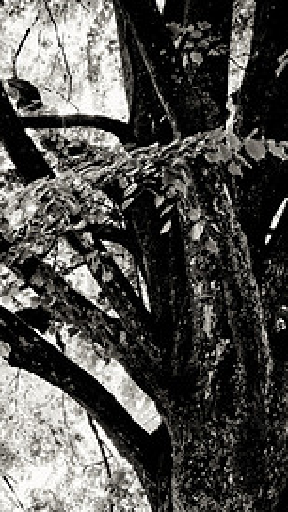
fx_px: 706
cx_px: 39
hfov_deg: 22.6
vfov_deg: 38.2
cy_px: 418
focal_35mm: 52
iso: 800
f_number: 11
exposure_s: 1/15
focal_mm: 20
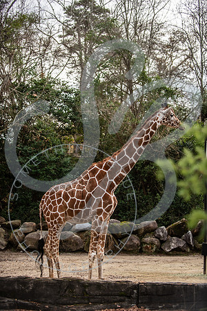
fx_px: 673
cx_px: 104
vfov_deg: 26.0
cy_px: 156
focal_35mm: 78
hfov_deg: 17.5
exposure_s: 1/400
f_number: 2.8
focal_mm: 78
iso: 100
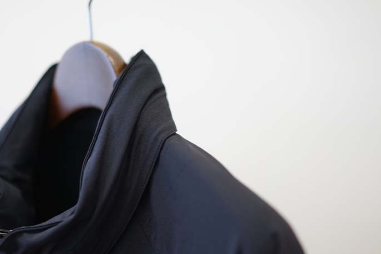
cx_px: 169
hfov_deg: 31.4
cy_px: 134
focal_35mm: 64
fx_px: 677
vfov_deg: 21.2
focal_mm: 55
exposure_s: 1/60
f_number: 1.8
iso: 200
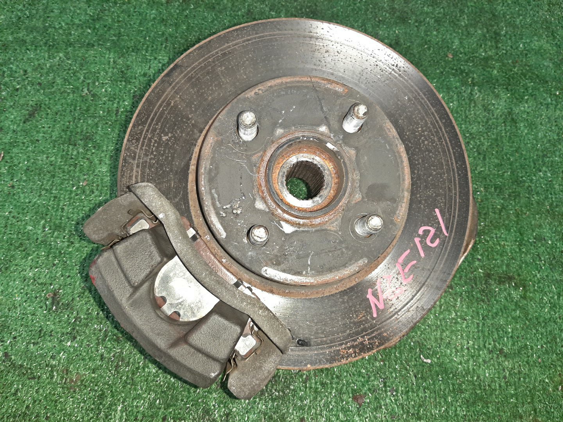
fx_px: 423
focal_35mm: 26
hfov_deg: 67.3
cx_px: 282
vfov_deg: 53.1
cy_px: 211
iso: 240
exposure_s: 1/50
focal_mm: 3.93
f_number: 1.7
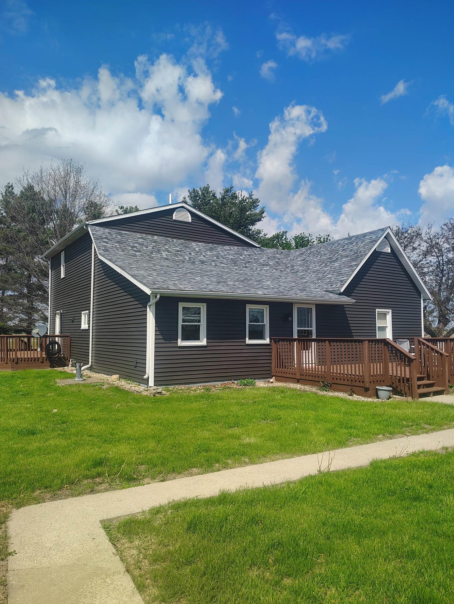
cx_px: 222
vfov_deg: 69.3
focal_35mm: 25
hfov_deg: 55.0
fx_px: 436
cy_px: 307
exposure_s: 1/1743
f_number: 1.8
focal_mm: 5.56
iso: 120
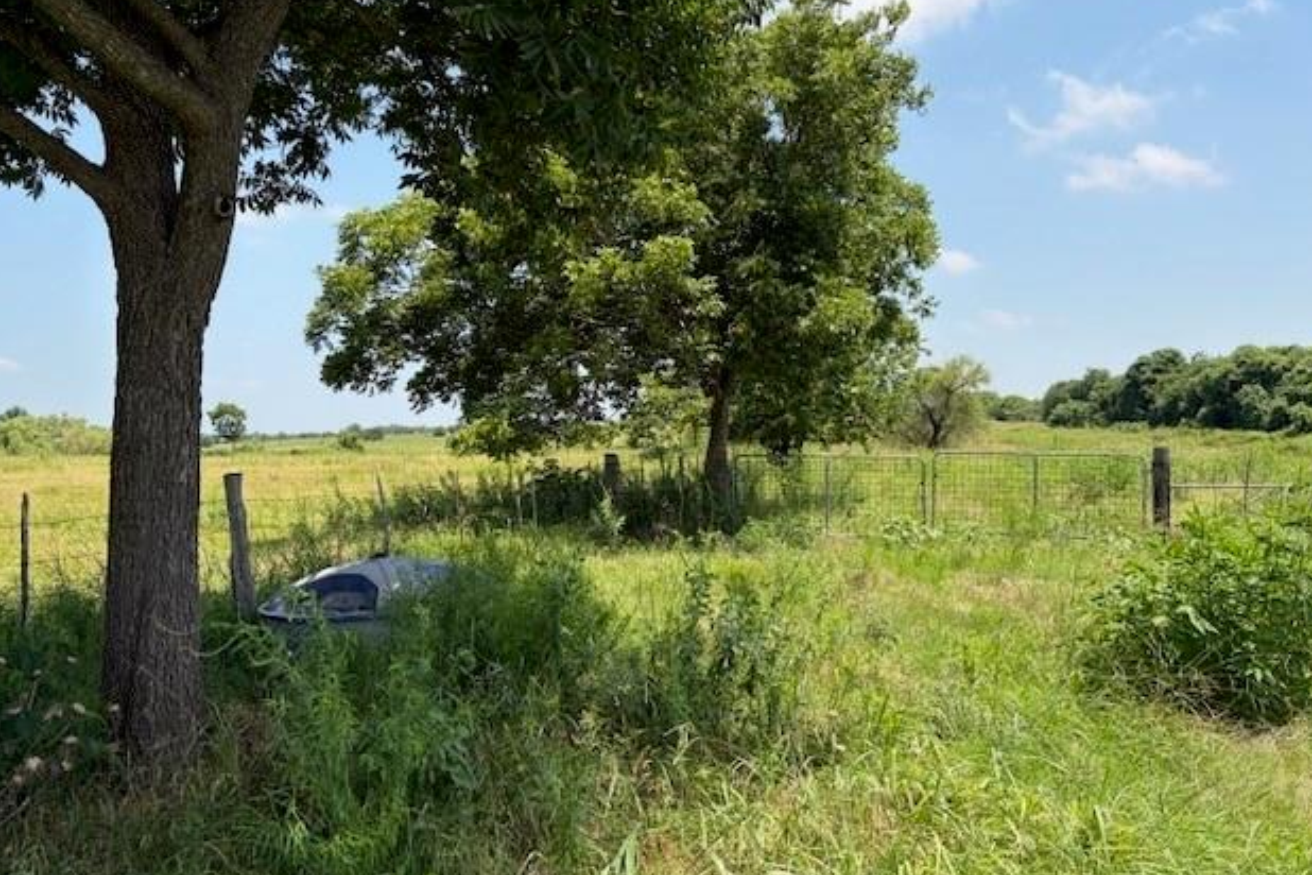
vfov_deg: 46.4
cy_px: 414
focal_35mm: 28
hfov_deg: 65.5
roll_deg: +1.6
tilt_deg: +1.2
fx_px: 1020
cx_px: 662
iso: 50
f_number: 1.6
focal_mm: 5.96
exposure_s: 1/2208
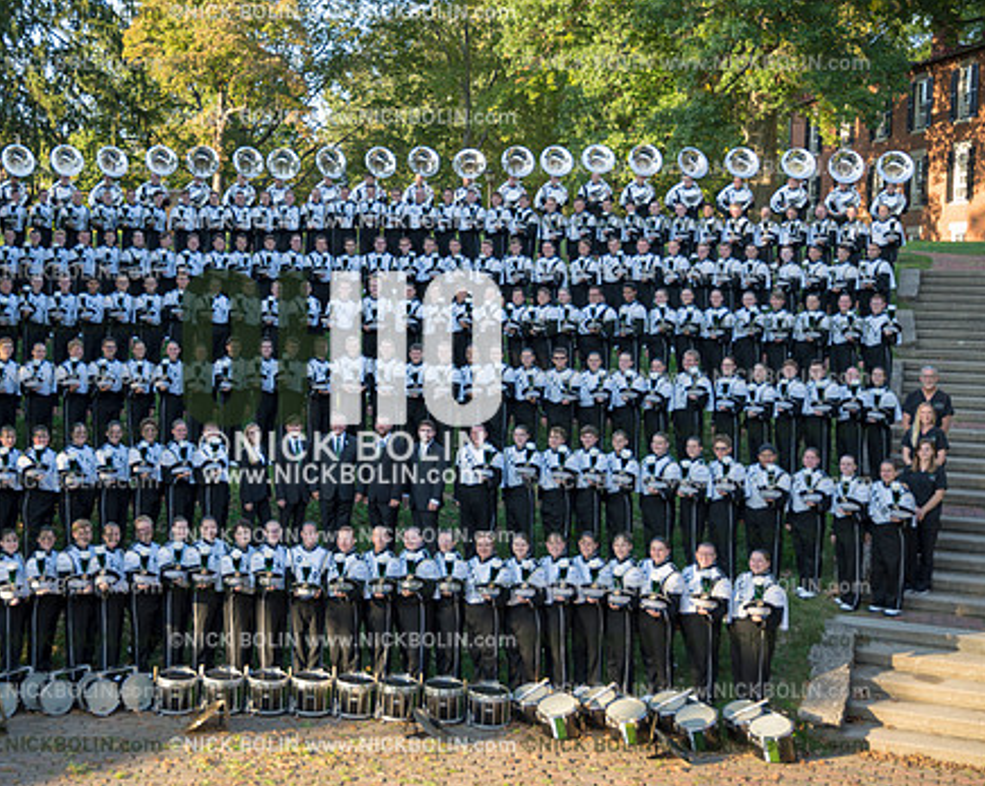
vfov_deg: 33.4
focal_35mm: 45
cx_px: 341
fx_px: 1311
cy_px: 378
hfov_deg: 40.8
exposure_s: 1/200
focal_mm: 36
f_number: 4
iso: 125
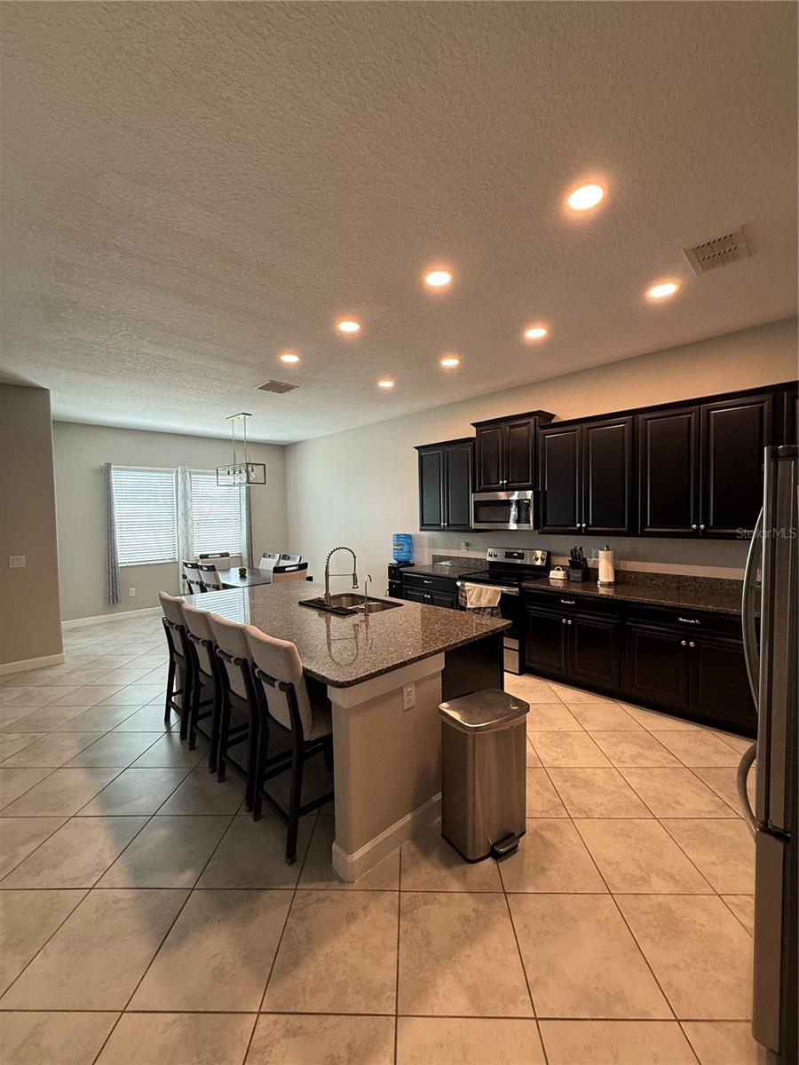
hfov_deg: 85.7
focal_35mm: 14
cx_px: 400
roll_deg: +1.5
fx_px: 431
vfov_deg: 102.1
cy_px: 532
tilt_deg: -3.5
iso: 160
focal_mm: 2.22
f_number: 2.2
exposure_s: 1/60
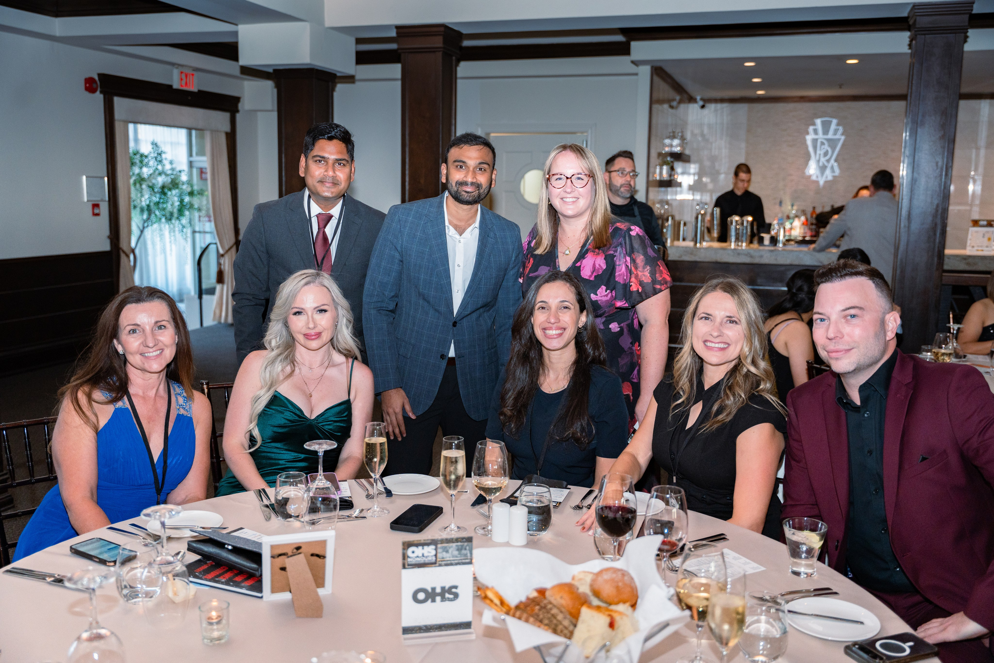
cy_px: 332
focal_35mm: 34
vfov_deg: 38.9
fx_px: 938
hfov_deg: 55.8
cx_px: 497
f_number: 2.8
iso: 1250
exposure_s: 1/200
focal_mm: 33.7
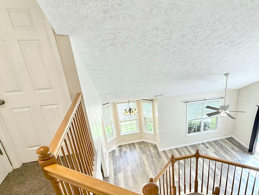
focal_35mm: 25
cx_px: 185
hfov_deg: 66.3
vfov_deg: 54.1
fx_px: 187
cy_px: 126
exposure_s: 1/120
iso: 80
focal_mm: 2.22
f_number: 2.2
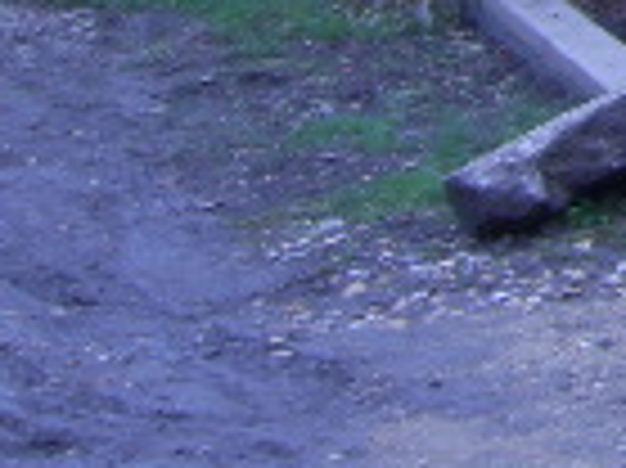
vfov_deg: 8.0
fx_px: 3162
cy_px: -540
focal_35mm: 175
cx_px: 1437
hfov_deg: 10.1
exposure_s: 1/80
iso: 50
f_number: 4.5
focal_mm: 7.8
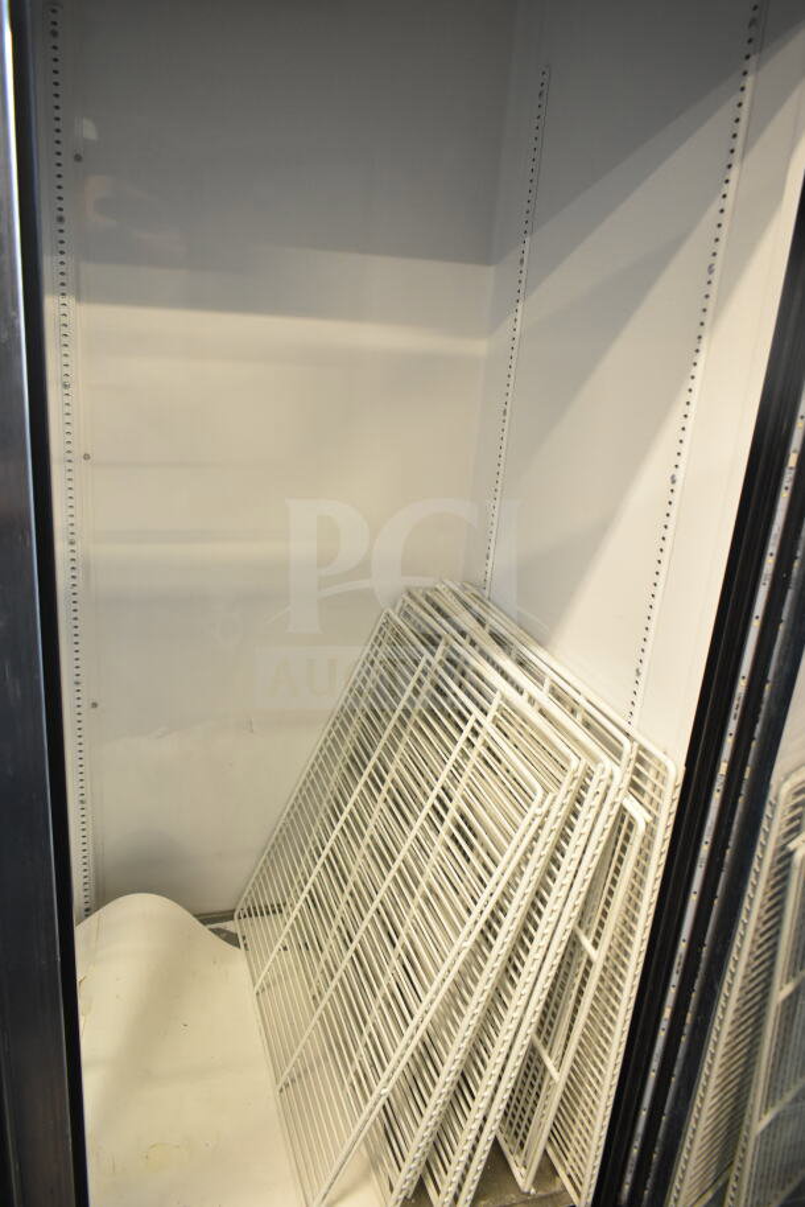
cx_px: 402
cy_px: 604
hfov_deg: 48.0
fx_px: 905
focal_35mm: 27
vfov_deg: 67.4
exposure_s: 1/50
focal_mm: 18
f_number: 3.5
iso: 1600
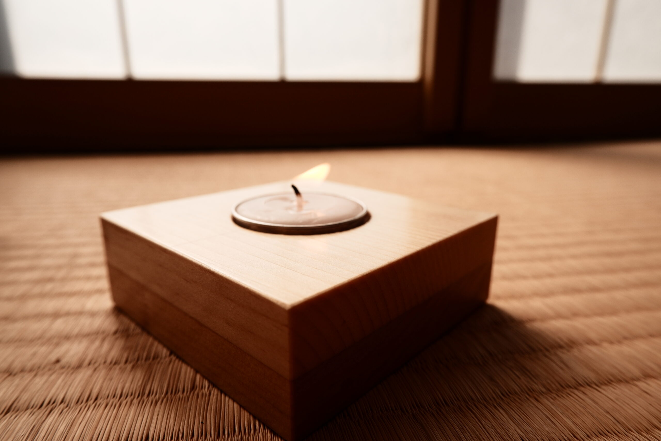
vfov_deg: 55.1
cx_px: 330
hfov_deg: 76.1
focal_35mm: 23
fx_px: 422
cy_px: 220
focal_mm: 15
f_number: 6.4
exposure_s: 1/800
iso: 400
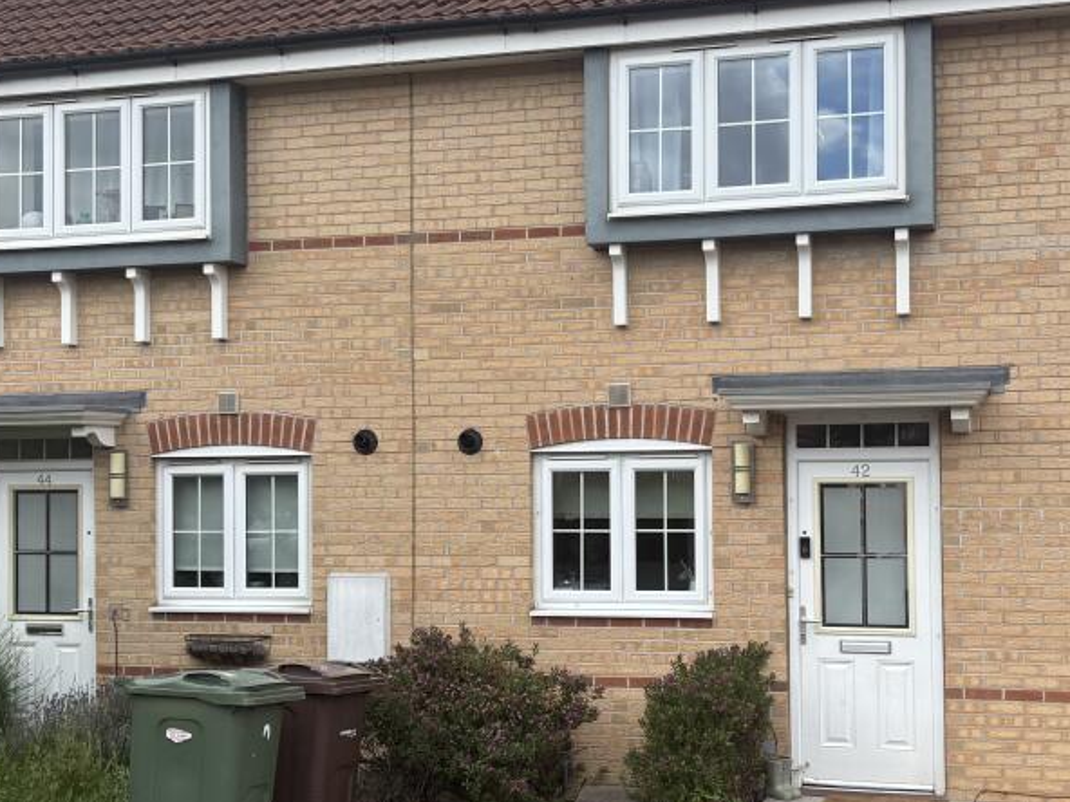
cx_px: 640
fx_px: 1391
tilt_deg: +1.0
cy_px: 453
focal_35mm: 45
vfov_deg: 32.1
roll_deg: +1.0
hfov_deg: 41.9
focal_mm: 5.96
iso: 50
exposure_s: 1/1901
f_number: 1.6
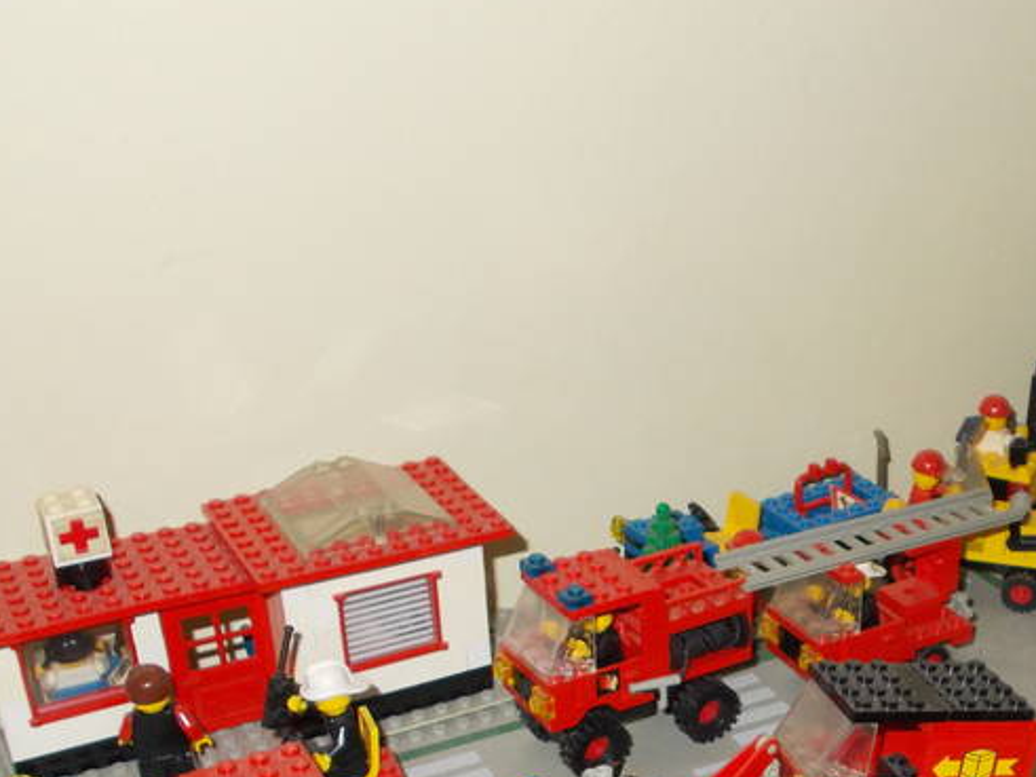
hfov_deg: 34.1
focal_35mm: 55
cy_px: 653
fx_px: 1646
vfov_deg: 25.9
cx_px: 791
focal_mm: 5.3
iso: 200
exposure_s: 1/25
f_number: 3.4
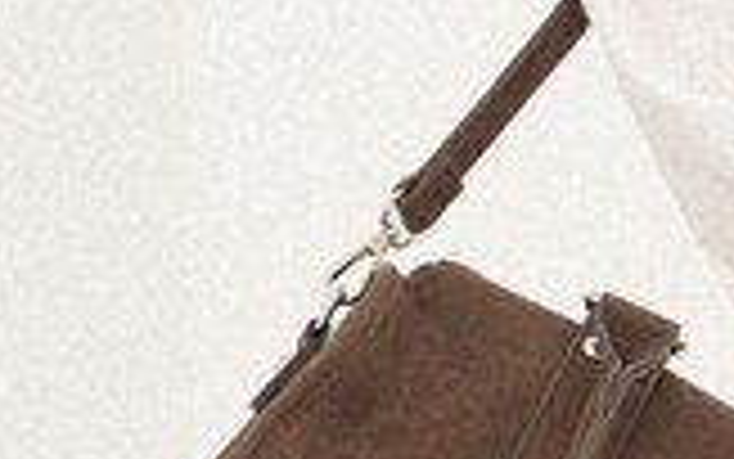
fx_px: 8605
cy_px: 446
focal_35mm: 430
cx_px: 1090
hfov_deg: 4.9
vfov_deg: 3.1
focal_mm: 85
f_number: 4
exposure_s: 1/800
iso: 800
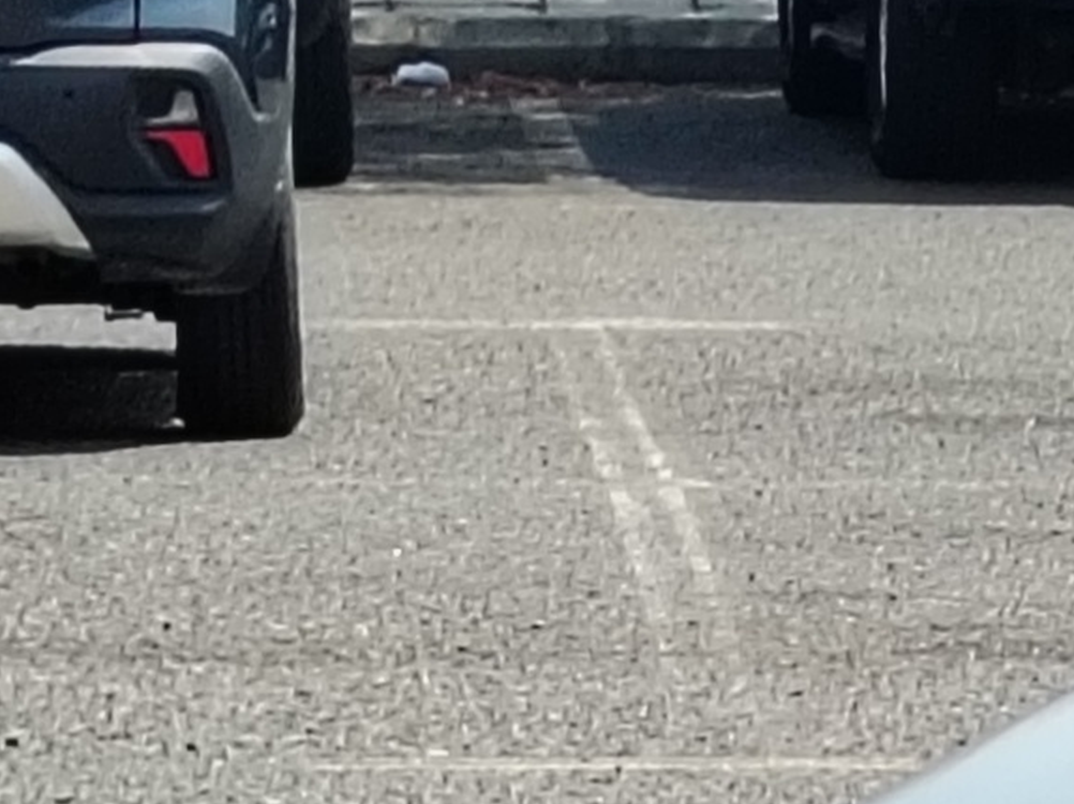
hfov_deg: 3.8
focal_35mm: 496
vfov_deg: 3.0
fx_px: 15379
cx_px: 3580
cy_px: 1256
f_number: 1.75
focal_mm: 5.25
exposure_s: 1/599
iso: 100
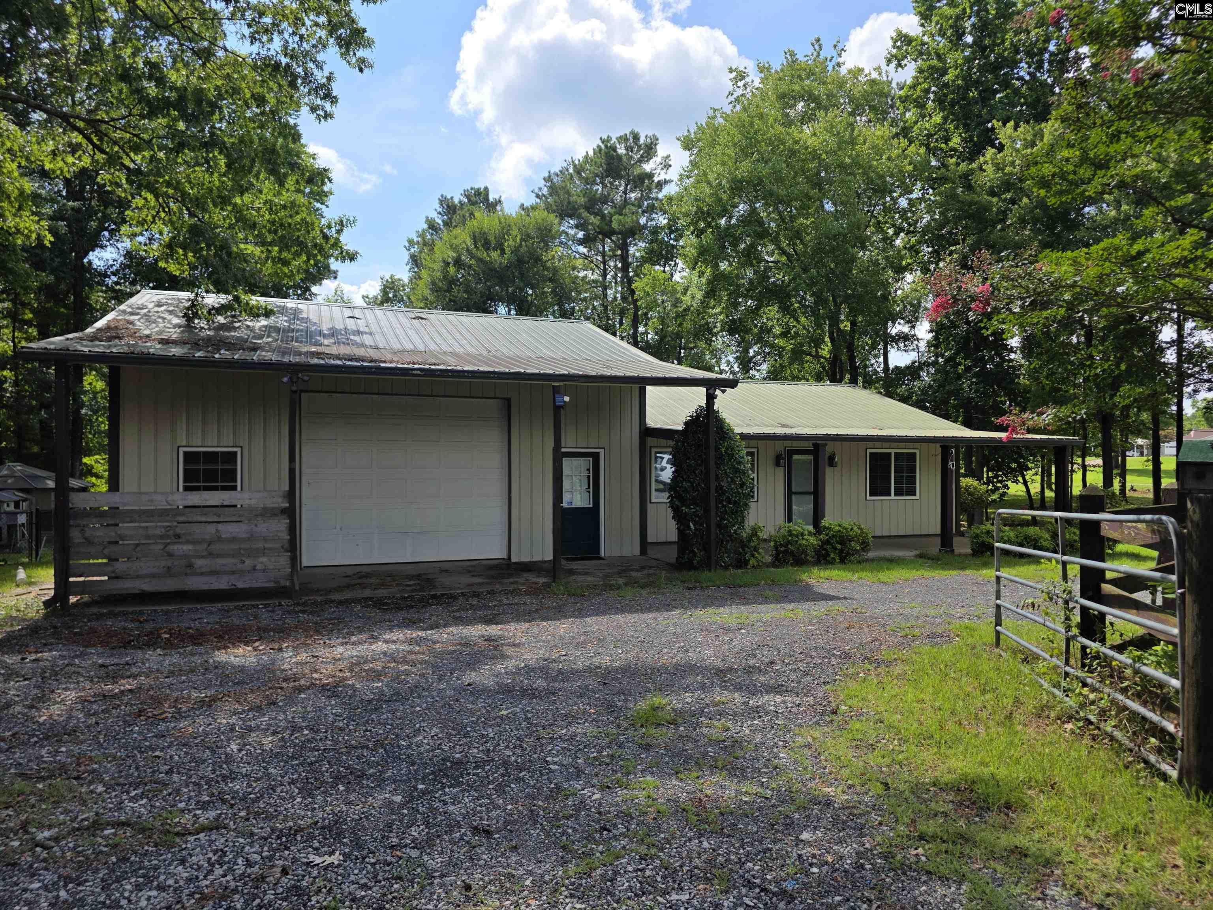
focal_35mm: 23
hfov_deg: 73.9
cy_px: 455
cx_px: 606
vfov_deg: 58.9
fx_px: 806
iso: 80
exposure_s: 1/7061
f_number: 1.7
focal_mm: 6.3
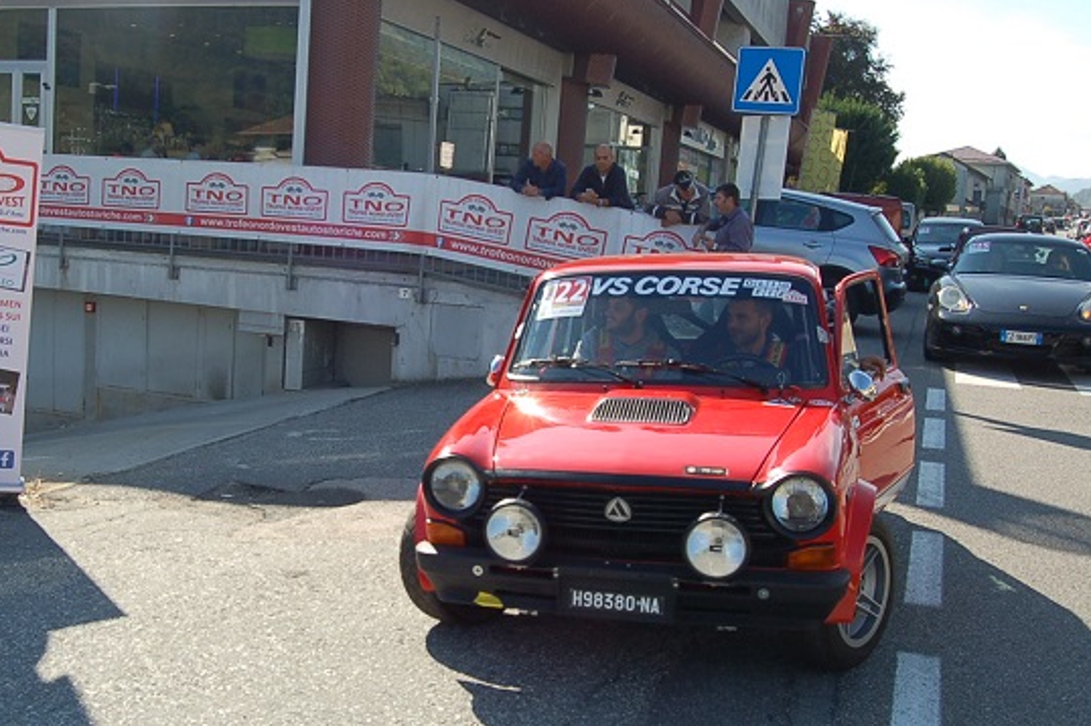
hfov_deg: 49.2
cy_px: 386
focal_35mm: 39
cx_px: 422
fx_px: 1181
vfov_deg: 34.2
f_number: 10
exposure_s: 1/250
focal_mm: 20
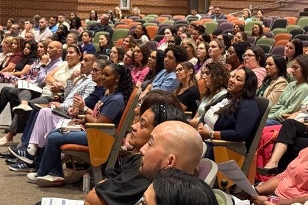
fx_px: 753
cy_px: 87
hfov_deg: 23.1
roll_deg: -2.1
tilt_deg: -5.3
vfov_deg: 15.5
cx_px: 118
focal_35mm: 88
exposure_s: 1/30
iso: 500
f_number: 1.78
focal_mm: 6.76
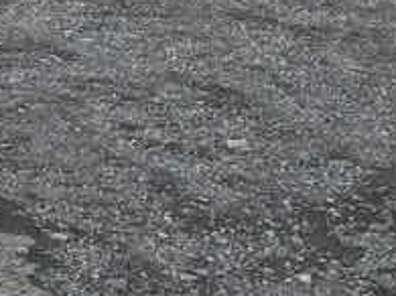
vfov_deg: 11.8
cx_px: -355
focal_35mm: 121
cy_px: -107
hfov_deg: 14.1
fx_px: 1383
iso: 12
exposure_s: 1/655
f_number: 1.7
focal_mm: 6.3
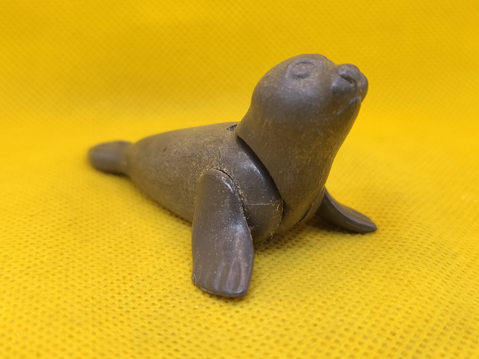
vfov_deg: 31.5
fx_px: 637
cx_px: 240
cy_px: 180
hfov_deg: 41.2
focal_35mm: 46
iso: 200
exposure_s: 1/100
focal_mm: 6.07
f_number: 1.7
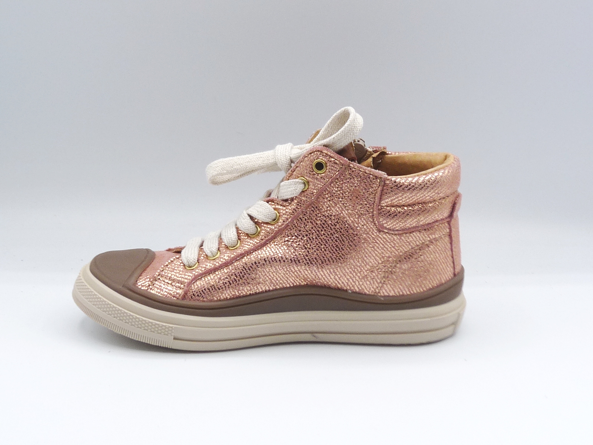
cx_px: 296
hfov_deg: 34.9
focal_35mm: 55
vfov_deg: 26.6
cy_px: 222
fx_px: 942
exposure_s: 1/200
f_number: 4.5
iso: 100
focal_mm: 5.5
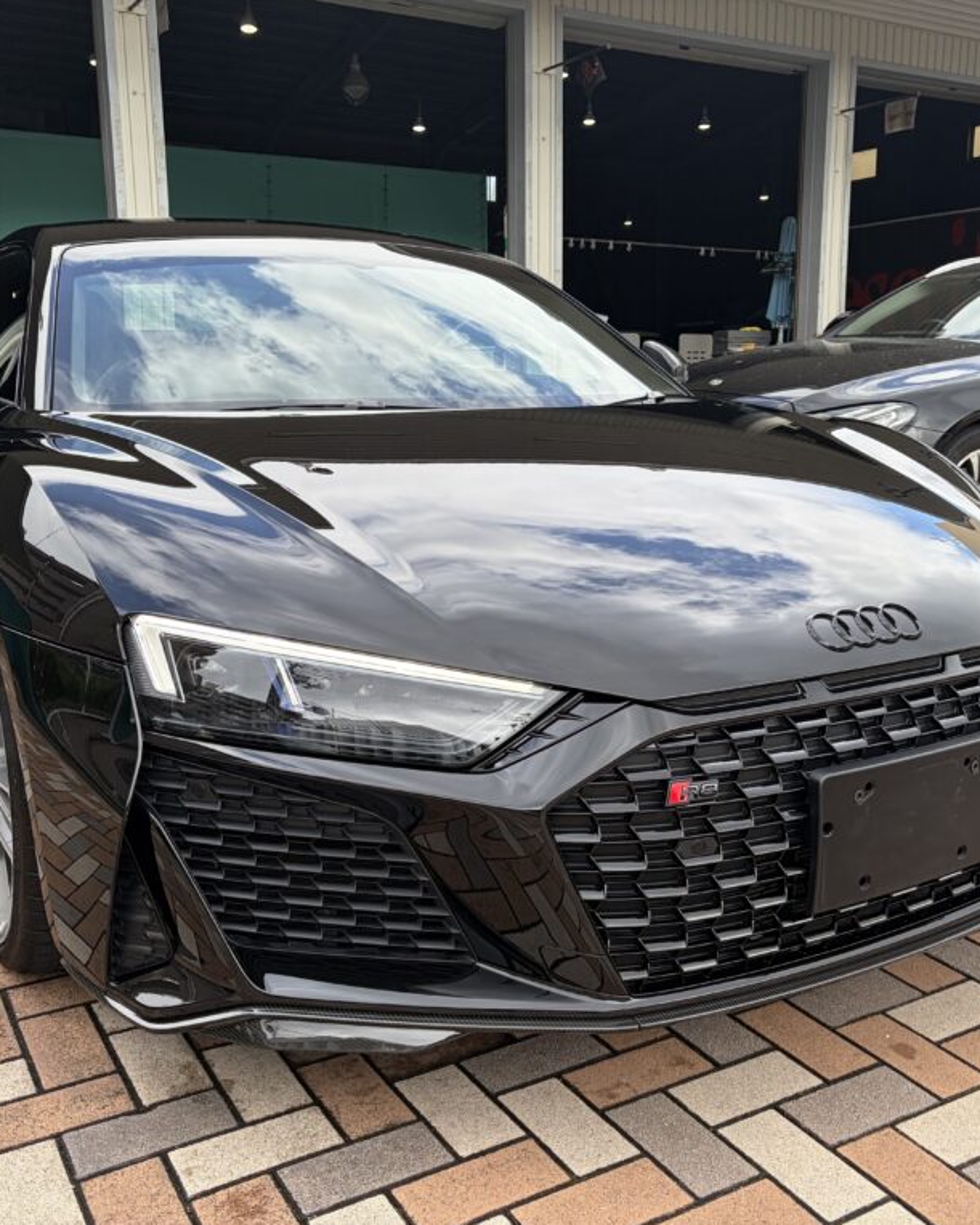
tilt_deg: -11.2
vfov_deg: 52.8
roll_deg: +0.6
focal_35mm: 34
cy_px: 614
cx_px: 508
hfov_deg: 43.3
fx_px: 1233
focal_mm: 5.96
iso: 50
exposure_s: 1/933
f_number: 1.6
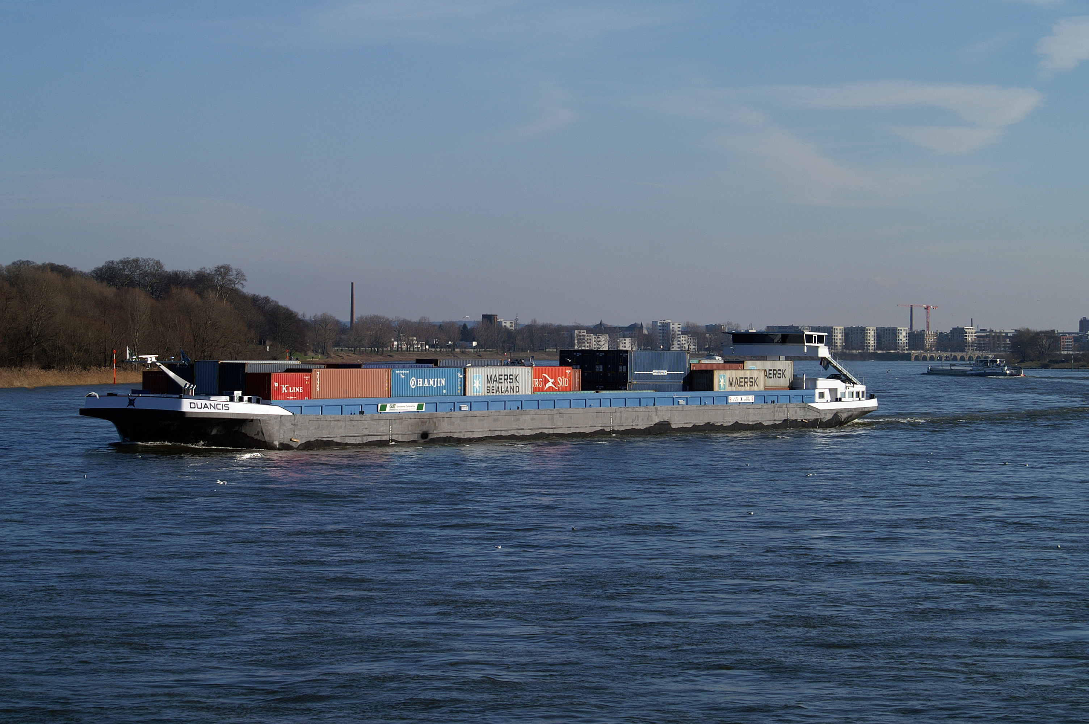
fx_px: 3173
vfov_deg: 13.0
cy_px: 362
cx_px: 544
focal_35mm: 105
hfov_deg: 19.5
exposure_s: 1/300
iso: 100
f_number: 10
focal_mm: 70
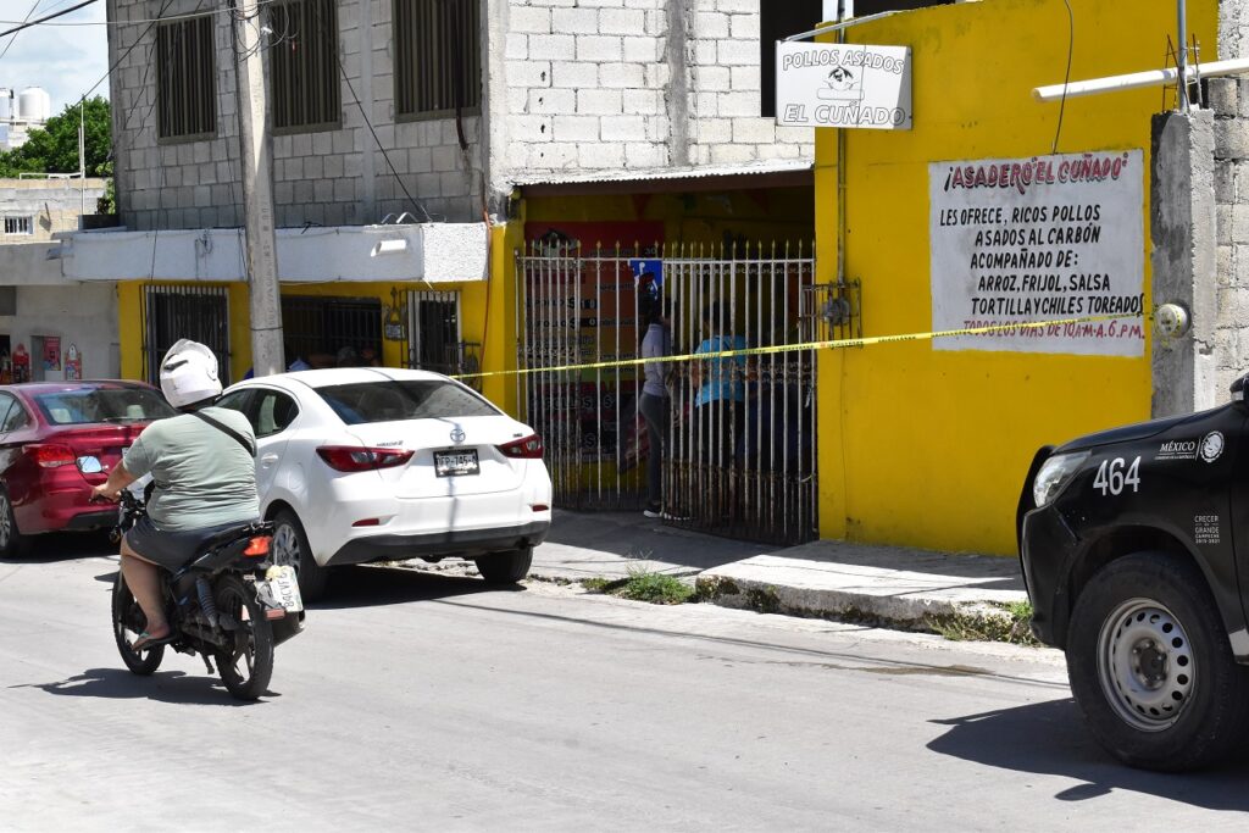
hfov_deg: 28.1
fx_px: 2498
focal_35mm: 72
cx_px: 624
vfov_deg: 18.9
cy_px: 416
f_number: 18
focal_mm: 48
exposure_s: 1/1250
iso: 1600
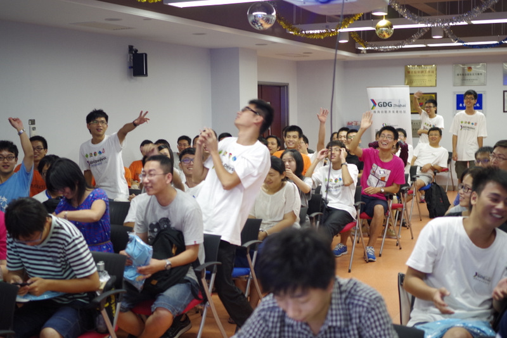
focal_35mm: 52
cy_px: 169
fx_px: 733
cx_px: 254
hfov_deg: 38.2
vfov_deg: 26.0
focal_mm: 35
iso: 800
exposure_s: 1/60
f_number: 2.4
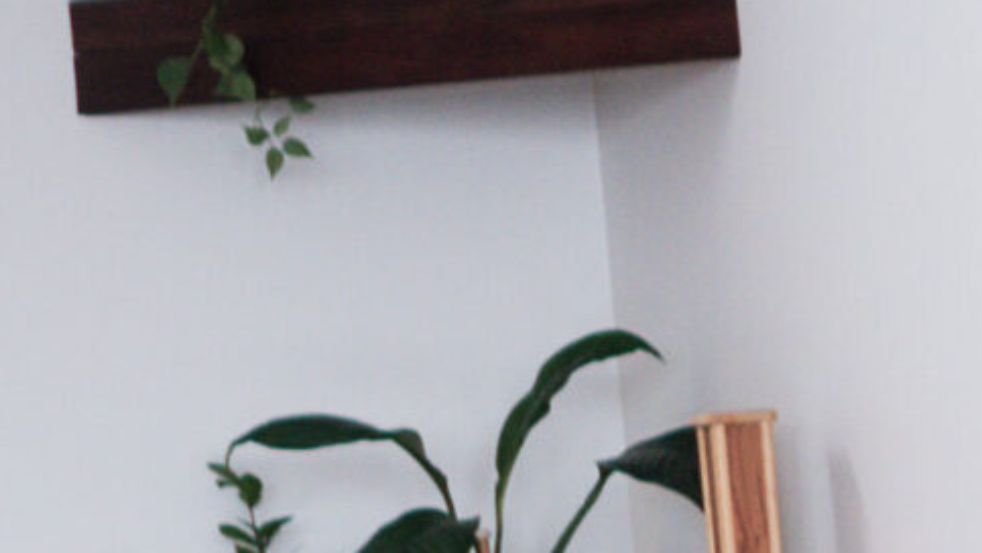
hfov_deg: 9.8
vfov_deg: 6.0
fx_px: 5261
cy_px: 828
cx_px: 2076
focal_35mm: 202
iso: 200
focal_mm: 17
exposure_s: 1/40
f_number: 2.2
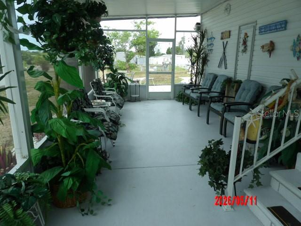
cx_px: 150
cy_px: 113
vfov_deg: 56.8
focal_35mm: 24
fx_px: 209
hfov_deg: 71.6
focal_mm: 4.3
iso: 100
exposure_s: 1/207
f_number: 3.2
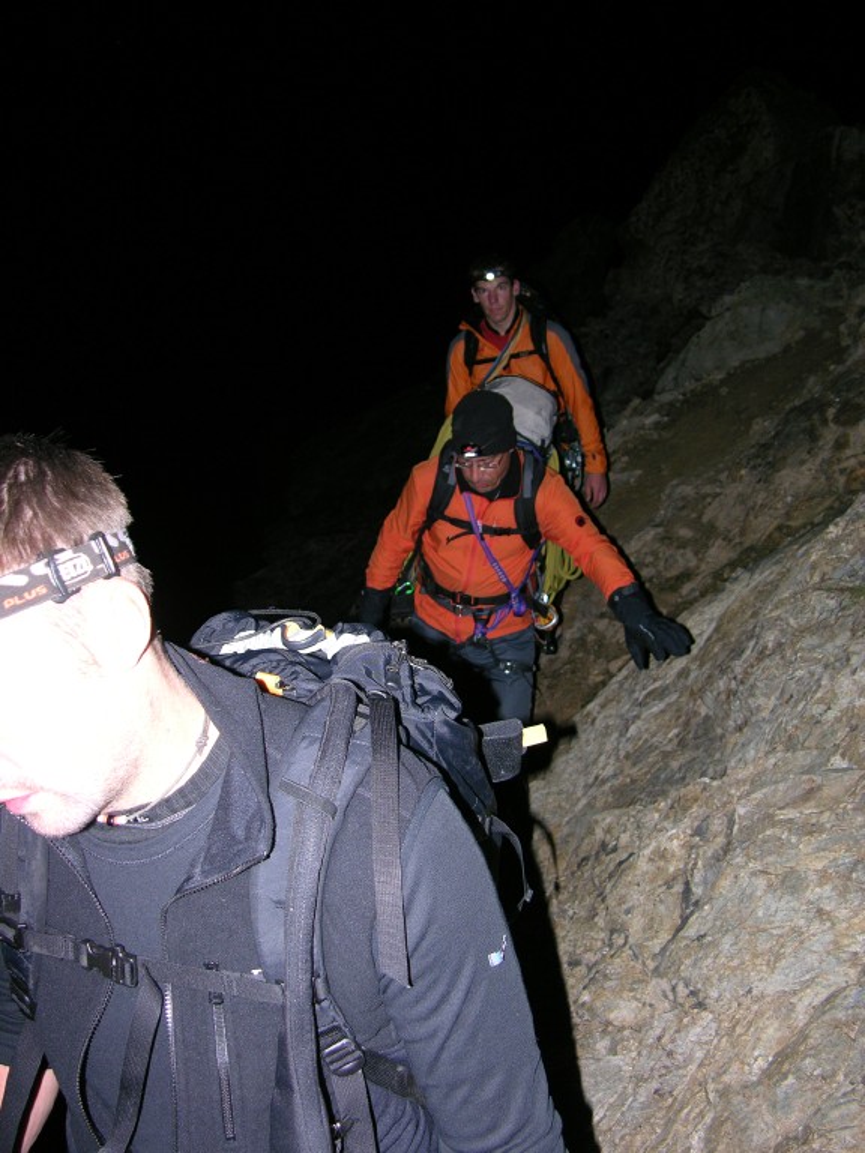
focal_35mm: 35
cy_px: 576
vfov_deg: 52.6
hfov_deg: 40.7
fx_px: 1166
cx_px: 432
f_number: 2.8
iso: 100
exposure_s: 1/60.1
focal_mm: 8.9
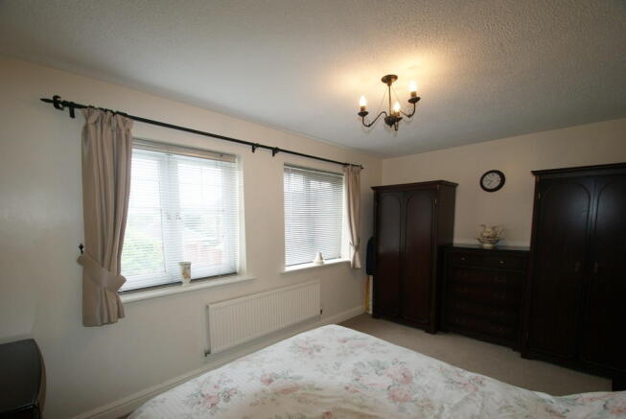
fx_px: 261
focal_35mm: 15
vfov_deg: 77.5
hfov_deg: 100.3
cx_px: 313
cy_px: 210
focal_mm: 10
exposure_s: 1/80
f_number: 5.6
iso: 400
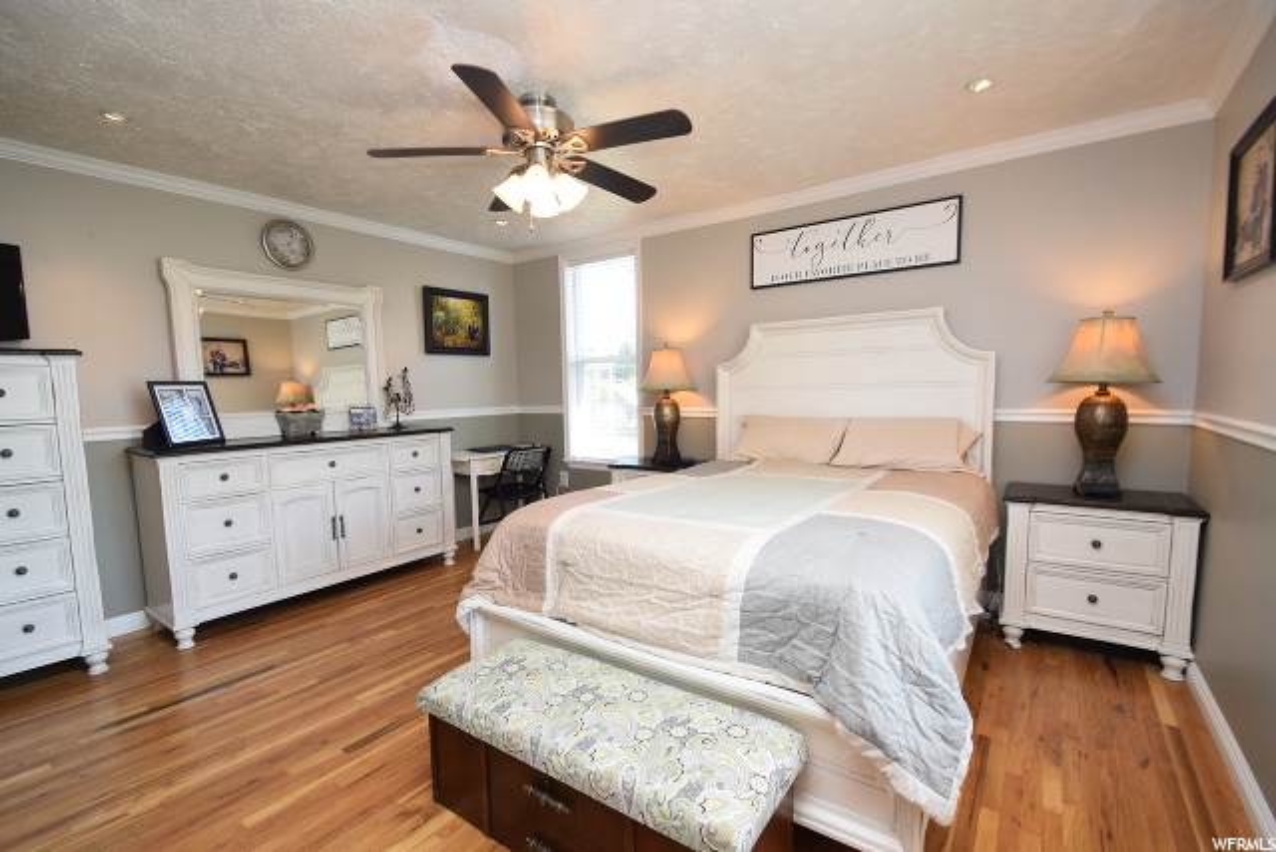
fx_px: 532
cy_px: 426
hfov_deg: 100.4
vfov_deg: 77.4
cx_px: 638
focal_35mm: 15
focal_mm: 10
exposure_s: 1/125
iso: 800
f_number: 5.6
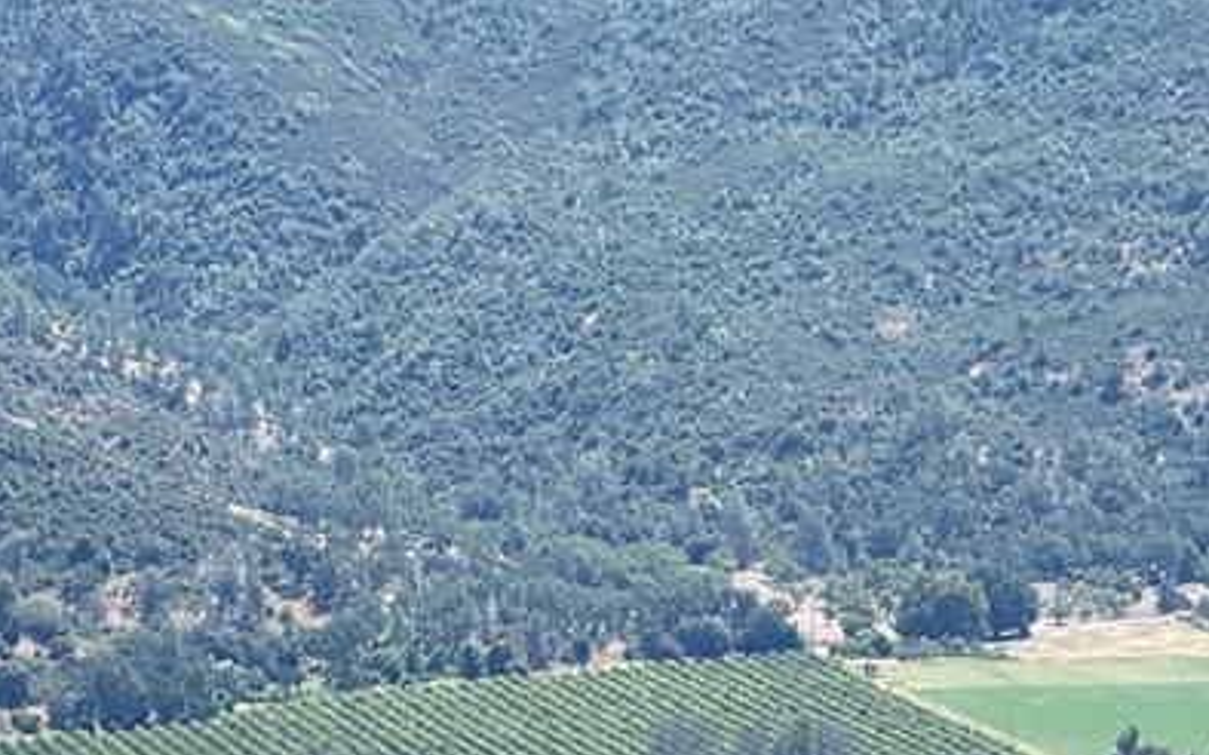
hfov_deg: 6.3
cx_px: 135
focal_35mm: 331
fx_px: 10903
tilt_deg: -7.2
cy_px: 1074
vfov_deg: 3.9
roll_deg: -0.2
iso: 64
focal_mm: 15.66
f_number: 2.8
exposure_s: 1/1080
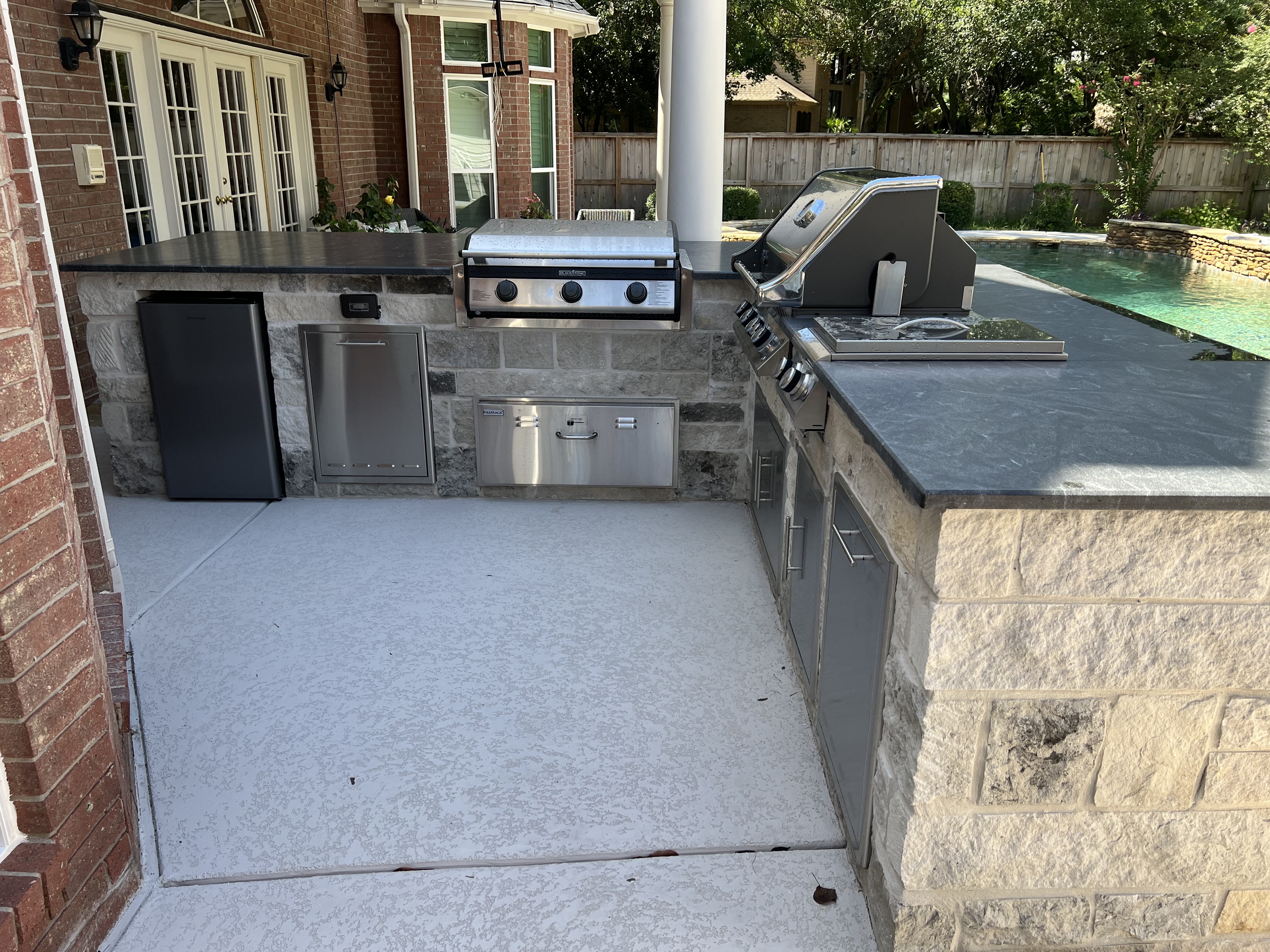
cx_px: 635
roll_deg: +0.3
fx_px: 954
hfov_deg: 67.3
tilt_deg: -19.4
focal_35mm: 26
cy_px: 476
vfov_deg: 53.1
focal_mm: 5.7
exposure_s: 1/658
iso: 50
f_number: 1.5
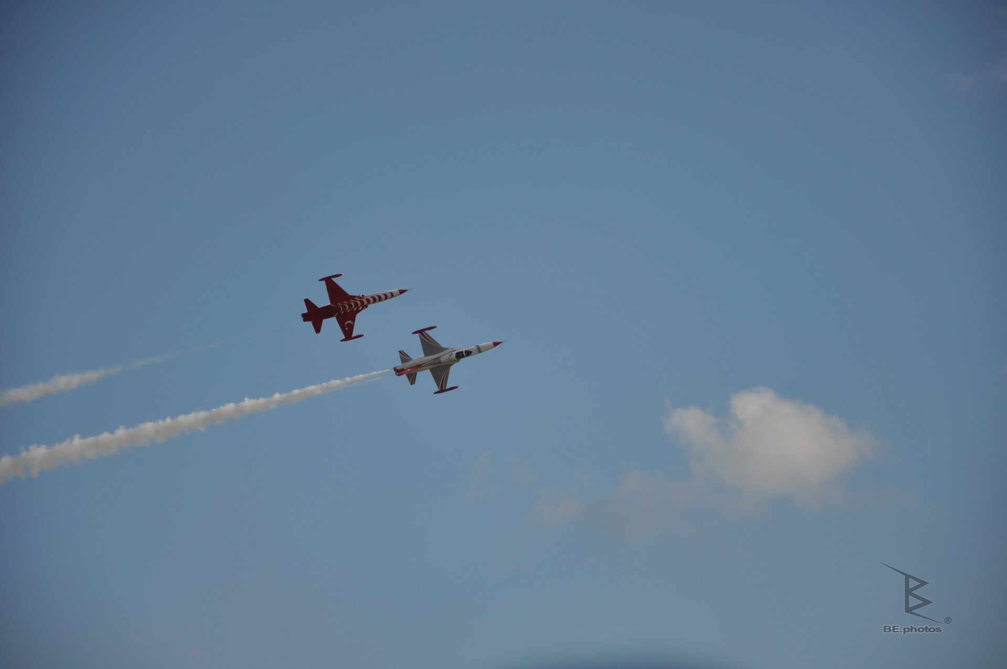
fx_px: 4400
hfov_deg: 13.1
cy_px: 334
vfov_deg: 8.7
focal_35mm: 158
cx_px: 504
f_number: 5.6
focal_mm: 105
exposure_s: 1/800
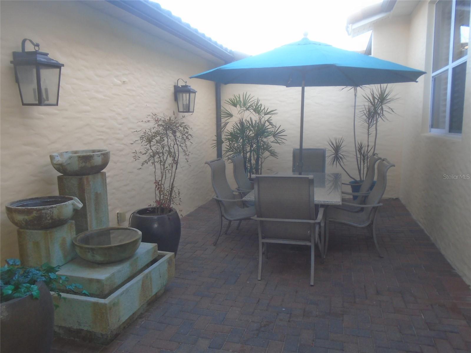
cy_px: 176
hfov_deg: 67.3
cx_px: 236
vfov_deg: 53.1
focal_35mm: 26
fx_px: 354
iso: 100
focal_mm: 4.6
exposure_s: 1/80
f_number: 3.2
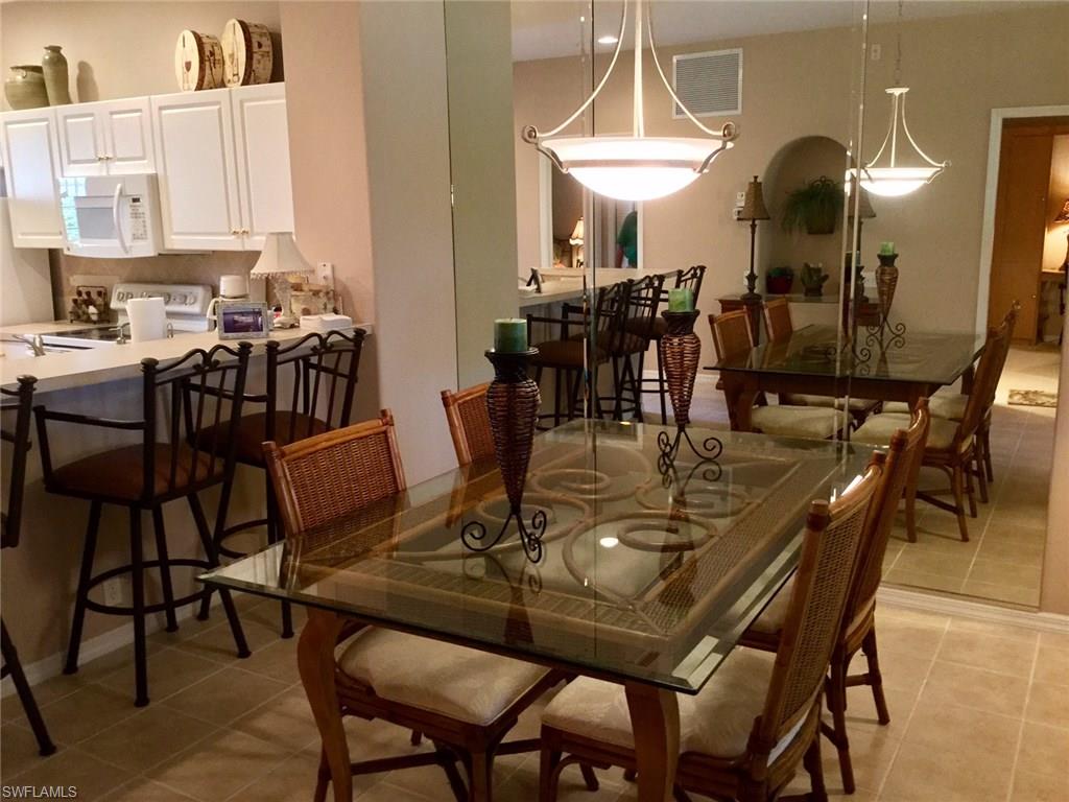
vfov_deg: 45.4
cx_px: 534
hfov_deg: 58.4
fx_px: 957
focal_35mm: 31
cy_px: 401
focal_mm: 3.3
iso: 200
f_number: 2.4
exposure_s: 1/30
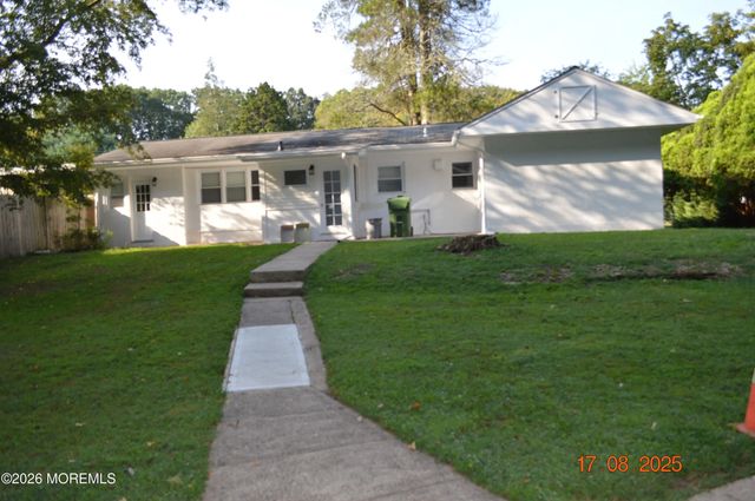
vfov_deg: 47.8
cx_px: 378
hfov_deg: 67.4
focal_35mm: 27
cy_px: 250
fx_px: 566
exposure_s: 1/200
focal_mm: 18
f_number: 4
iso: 100
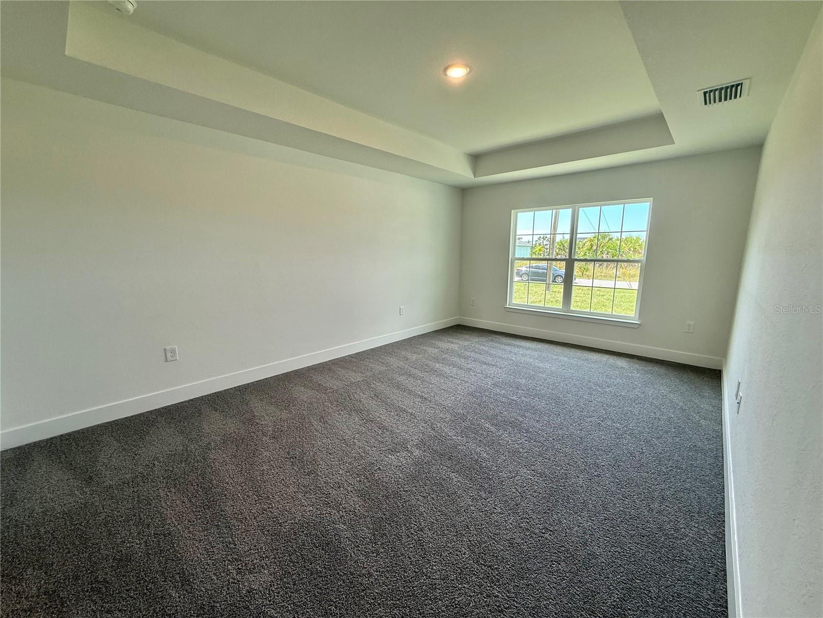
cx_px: 412
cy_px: 309
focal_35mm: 14
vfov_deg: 85.7
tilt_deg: -9.4
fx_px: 333
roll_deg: -0.8
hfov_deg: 102.1
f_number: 2.2
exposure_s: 1/120
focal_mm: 2.22
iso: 100
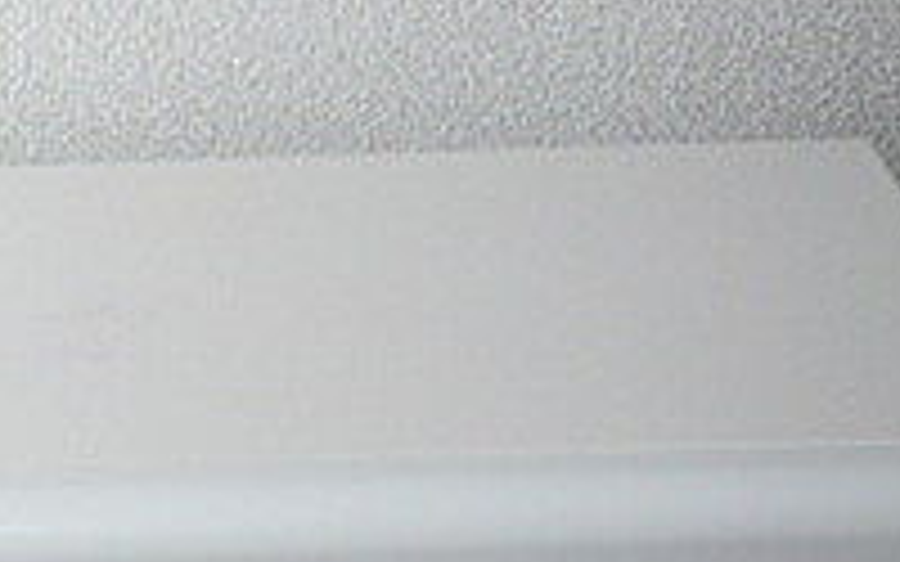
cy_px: 922
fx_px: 2330
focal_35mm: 95
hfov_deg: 19.9
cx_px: -297
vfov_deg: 12.8
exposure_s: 1/60
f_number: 2.8
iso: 100
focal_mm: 4.6
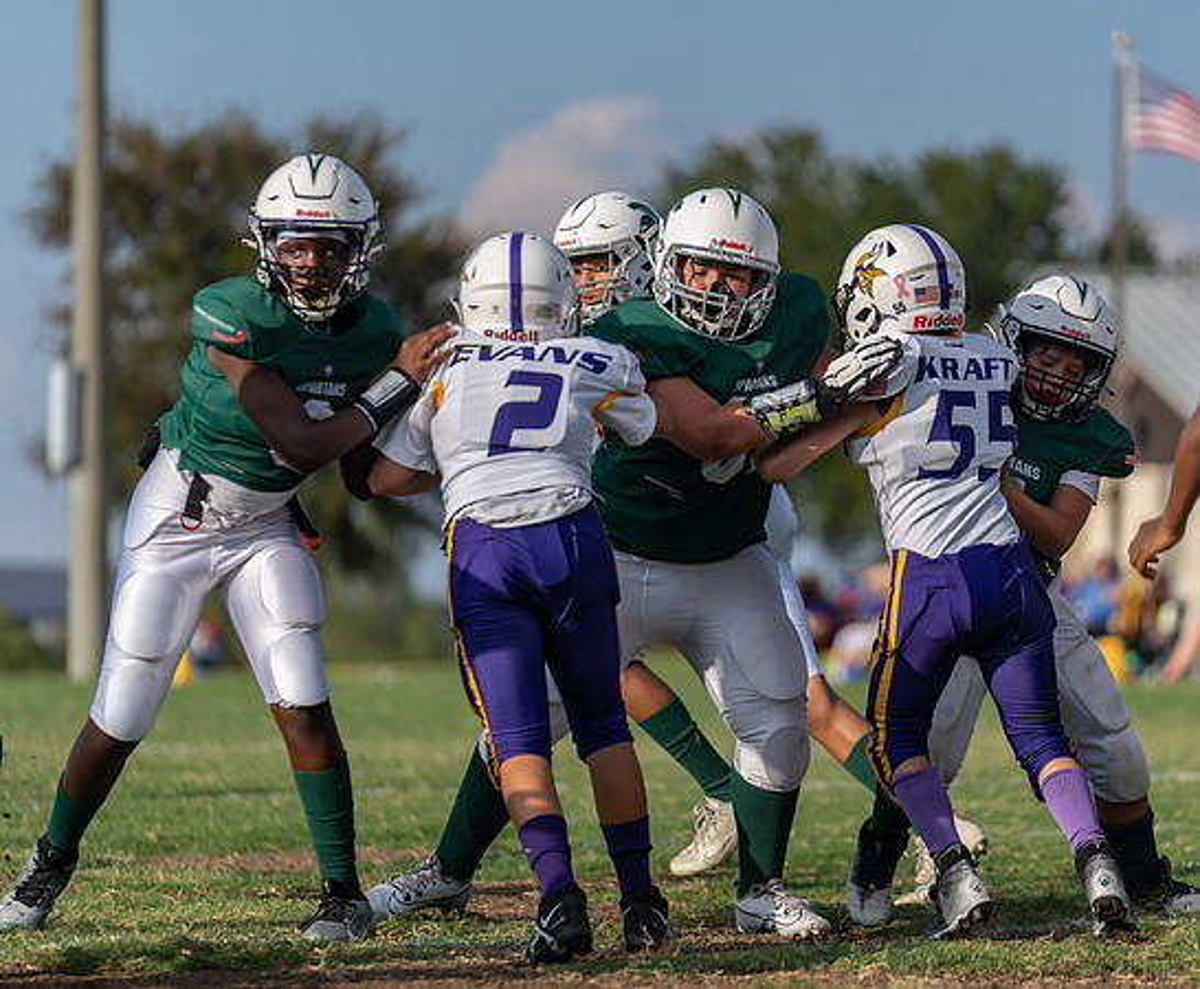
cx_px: 699
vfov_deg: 7.1
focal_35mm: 222
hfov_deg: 8.6
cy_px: 472
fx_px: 7979
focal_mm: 179
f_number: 2.8
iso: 100
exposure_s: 1/2500
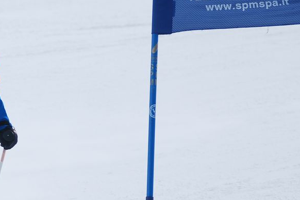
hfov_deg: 3.3
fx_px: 5162
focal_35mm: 619
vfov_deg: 2.2
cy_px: 114
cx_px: -47
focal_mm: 150
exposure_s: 1/1000
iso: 100
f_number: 5
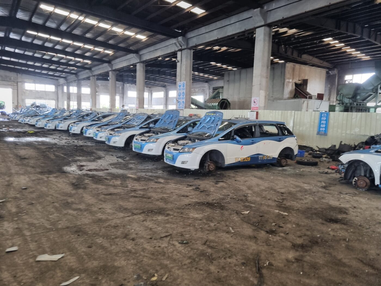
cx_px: 190
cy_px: 143
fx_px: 286
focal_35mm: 26
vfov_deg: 53.1
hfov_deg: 67.3
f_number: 1.8
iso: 320
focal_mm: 5.4
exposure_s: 1/100
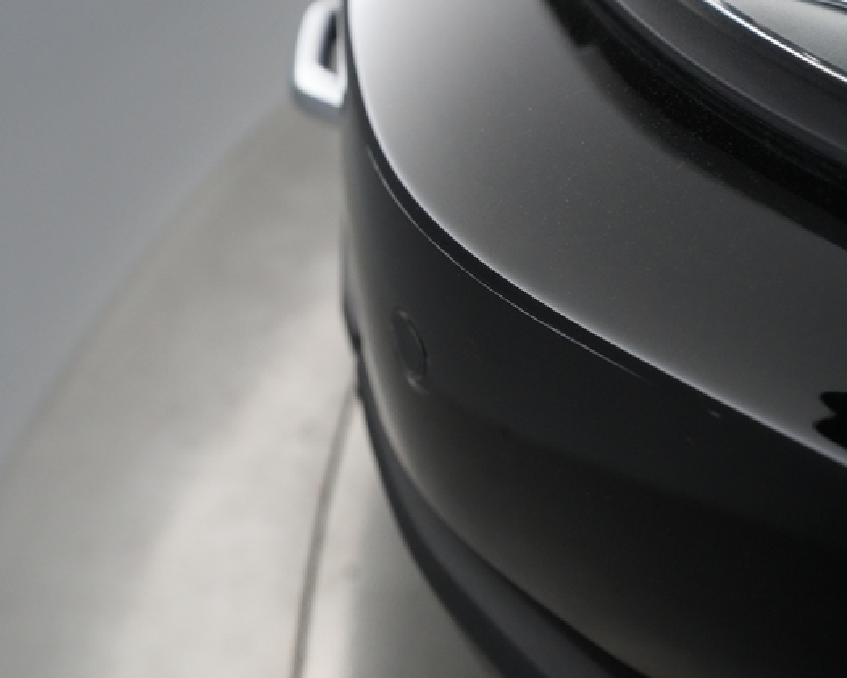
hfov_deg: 55.2
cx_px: 336
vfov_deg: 45.8
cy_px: 339
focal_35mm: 32
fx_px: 802
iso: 10000
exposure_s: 1/200
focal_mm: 28
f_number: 5
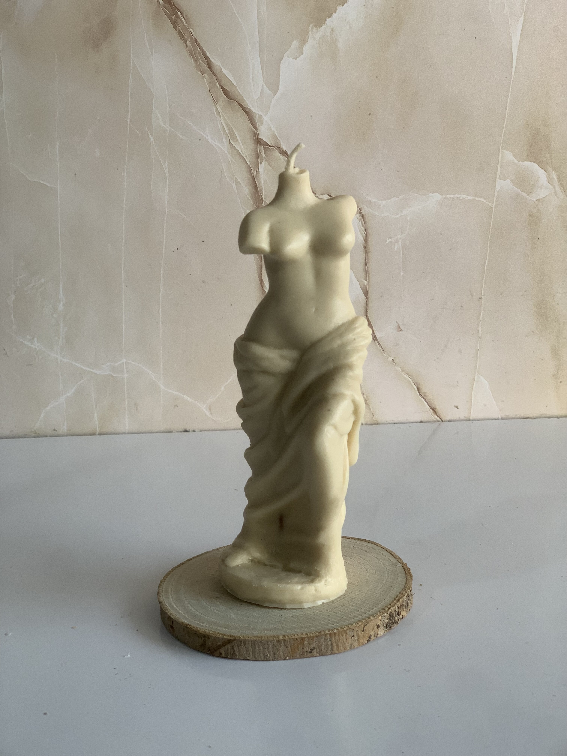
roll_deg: +3.2
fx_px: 1136
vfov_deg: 36.8
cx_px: 284
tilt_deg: -12.8
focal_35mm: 52
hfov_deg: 28.0
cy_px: 378
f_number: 2.4
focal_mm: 6
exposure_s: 1/122
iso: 64
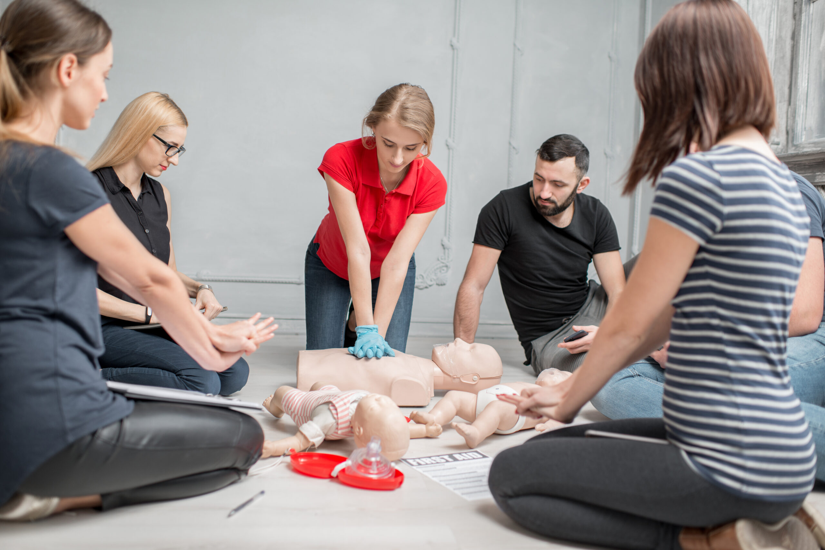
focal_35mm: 35
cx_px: 412
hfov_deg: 54.4
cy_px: 275
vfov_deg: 37.9
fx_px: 802
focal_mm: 35
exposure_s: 1/160
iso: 250
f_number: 2.2
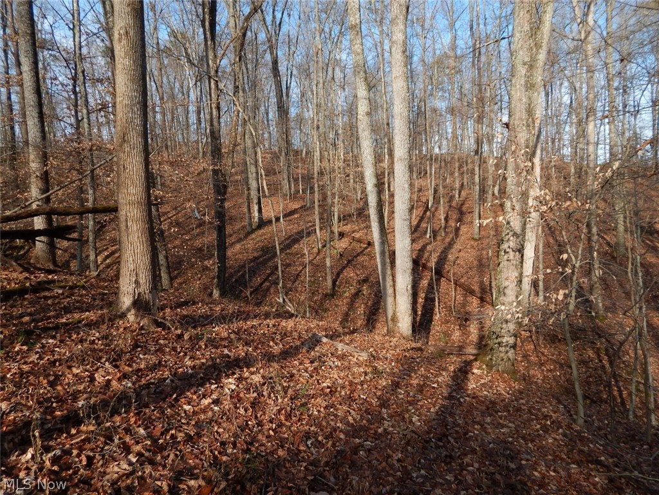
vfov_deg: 61.1
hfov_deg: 76.4
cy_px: 248
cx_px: 330
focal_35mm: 22
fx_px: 419
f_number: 3
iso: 125
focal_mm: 4
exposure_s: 1/640
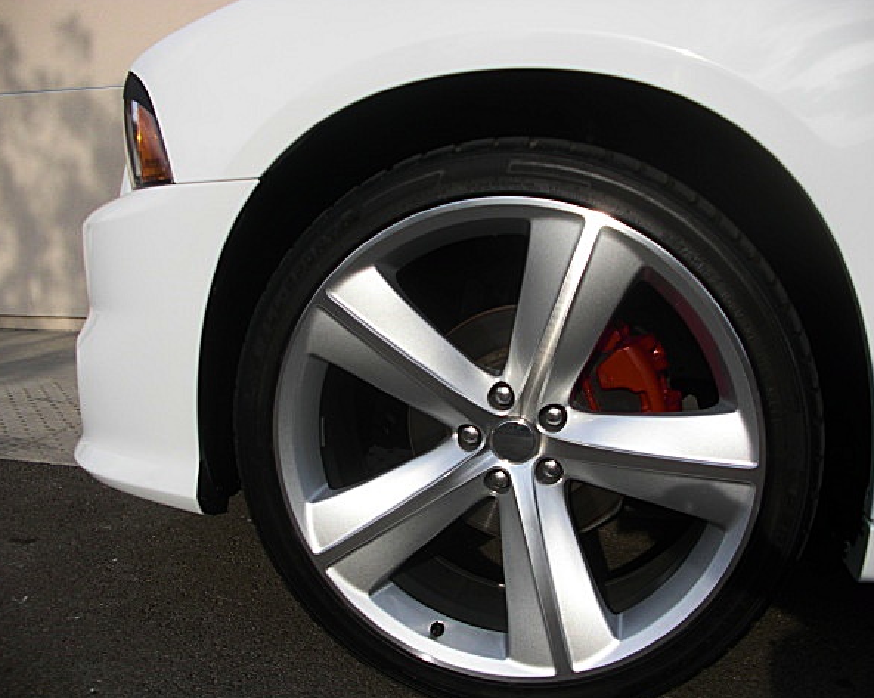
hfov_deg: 48.0
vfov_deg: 39.1
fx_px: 982
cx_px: 452
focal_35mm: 38
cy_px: 353
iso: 50
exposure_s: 1/800
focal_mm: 6.3
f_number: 2.8
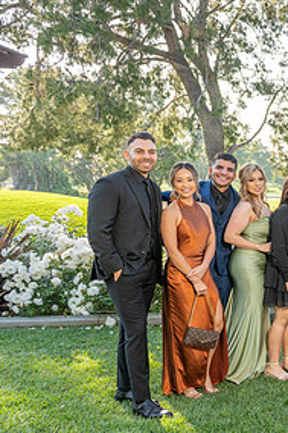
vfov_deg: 40.2
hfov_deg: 22.5
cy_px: 252
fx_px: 589
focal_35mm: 49
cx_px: 433
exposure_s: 1/200
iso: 200
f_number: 5.6
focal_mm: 24
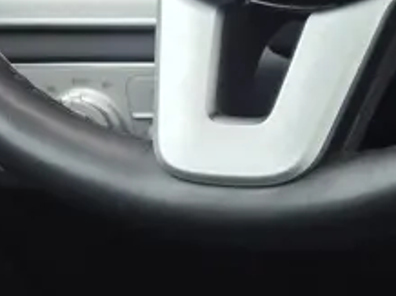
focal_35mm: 152
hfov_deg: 10.1
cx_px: 1132
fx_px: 1737
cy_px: 325
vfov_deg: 9.6
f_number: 1.7
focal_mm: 6.3
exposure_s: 1/180
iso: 40
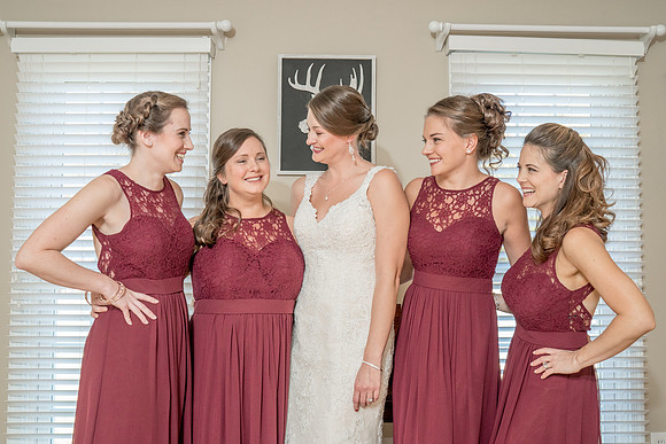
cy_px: 196
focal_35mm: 39
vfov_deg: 34.1
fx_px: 724
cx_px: 333
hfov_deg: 49.4
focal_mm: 35
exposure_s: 1/100
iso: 2000
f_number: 5.6
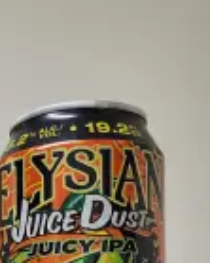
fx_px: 568
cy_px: 333
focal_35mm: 73
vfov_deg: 23.4
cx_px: -47
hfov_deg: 19.6
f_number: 1.8
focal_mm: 5.4
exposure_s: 1/120
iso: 250
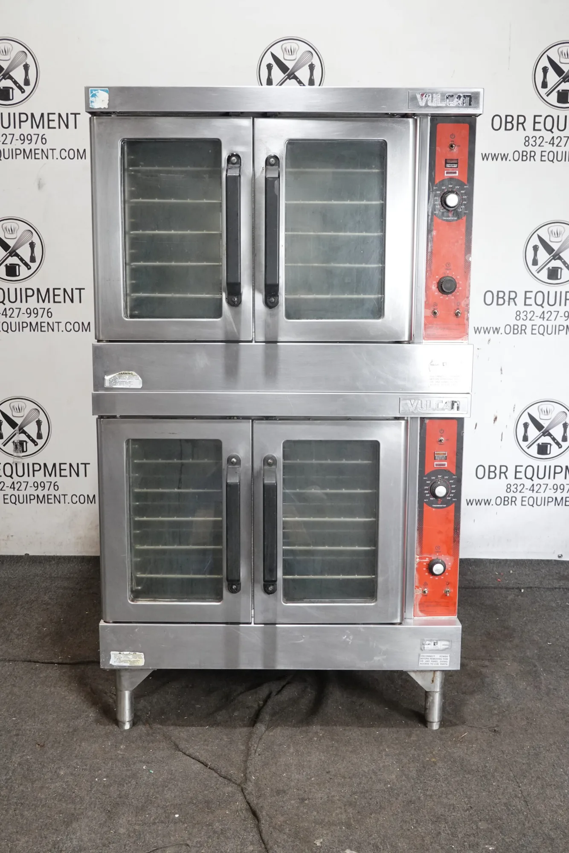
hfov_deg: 32.6
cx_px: 284
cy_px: 426
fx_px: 972
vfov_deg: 47.4
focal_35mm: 41
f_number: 4
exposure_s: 1/50
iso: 1000
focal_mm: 15.28
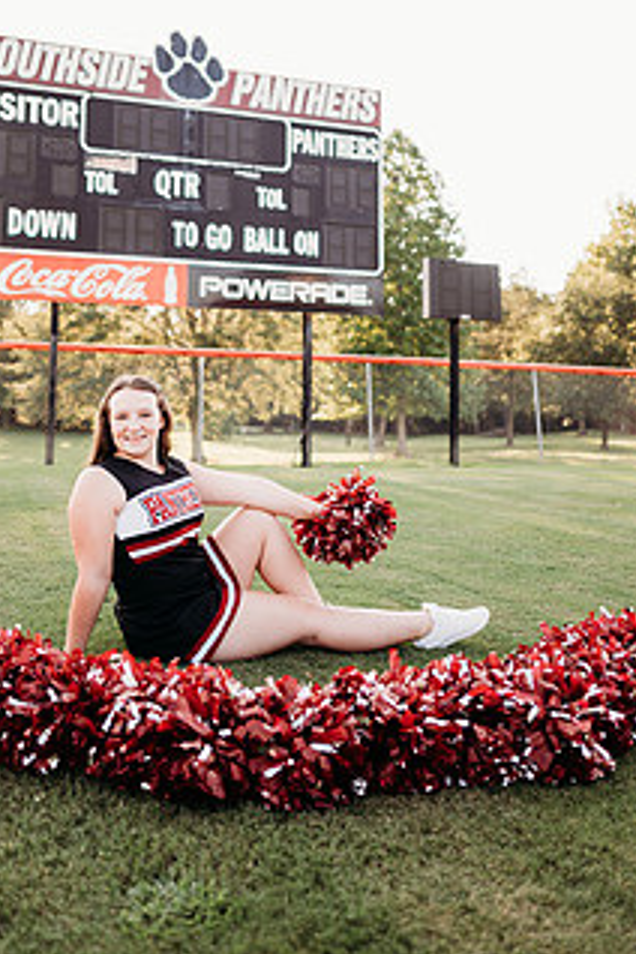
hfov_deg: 38.8
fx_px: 901
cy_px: 294
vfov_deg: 54.3
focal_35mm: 34
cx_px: 267
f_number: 2
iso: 125
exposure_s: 1/500
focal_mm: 24
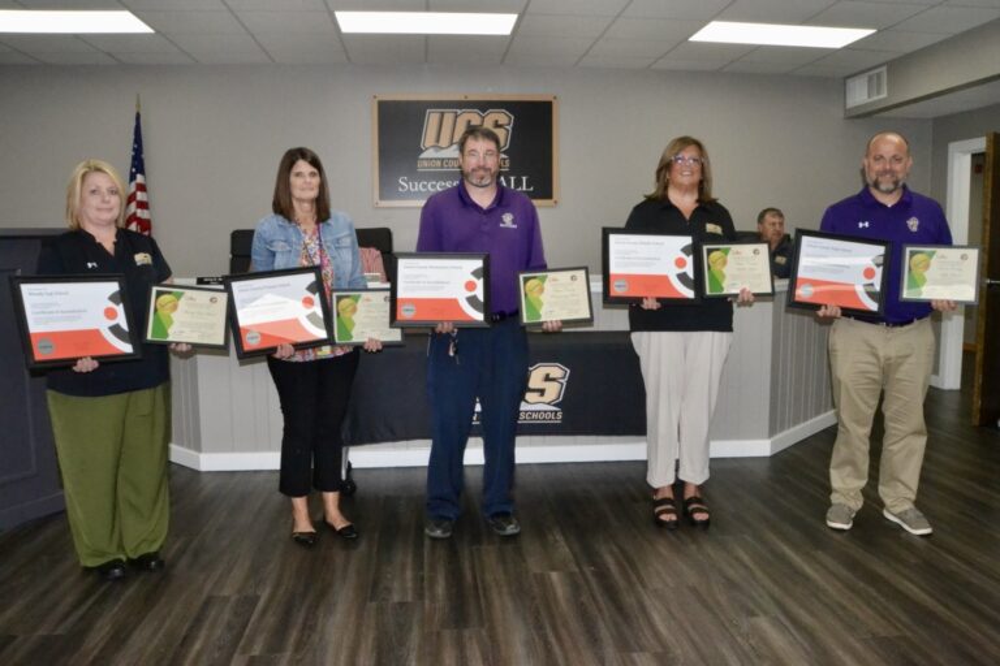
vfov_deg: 47.9
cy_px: 333
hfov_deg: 67.4
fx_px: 750
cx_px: 500
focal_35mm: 27
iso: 3200
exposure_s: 1/60
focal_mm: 18
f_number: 20
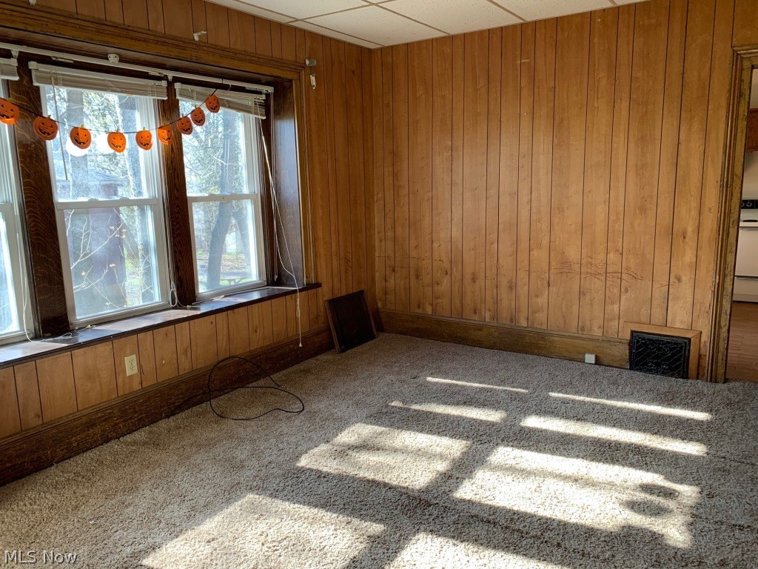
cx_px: 379
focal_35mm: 26
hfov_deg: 67.3
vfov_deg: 53.1
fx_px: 569
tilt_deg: -9.7
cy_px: 284
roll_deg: +1.6
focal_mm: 4.25
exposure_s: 1/107
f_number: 1.8
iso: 100
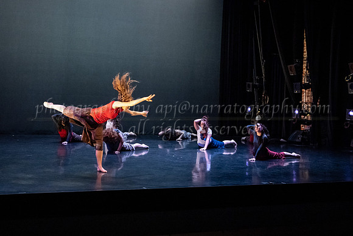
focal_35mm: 58
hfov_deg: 34.4
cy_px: 98
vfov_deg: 23.3
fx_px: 571
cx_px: 177
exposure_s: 1/400
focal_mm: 47
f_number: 3.2
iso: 4000
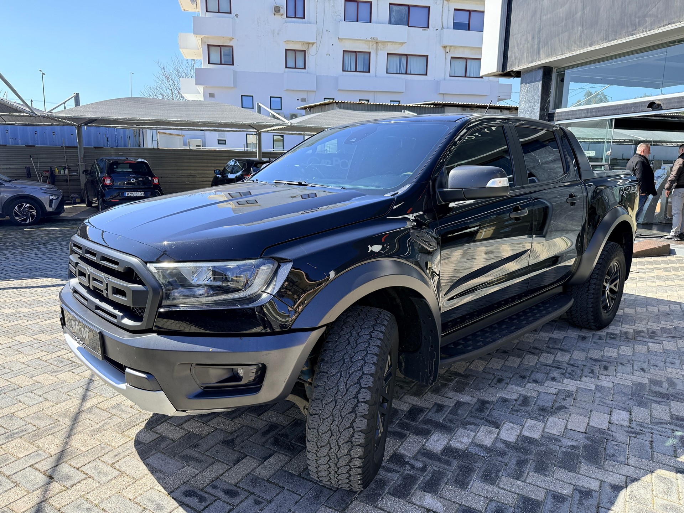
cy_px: 256
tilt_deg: -10.1
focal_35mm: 24
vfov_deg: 56.8
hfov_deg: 71.6
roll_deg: -1.5
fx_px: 474
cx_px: 342
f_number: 1.78
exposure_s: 1/1949
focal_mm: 6.76
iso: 100
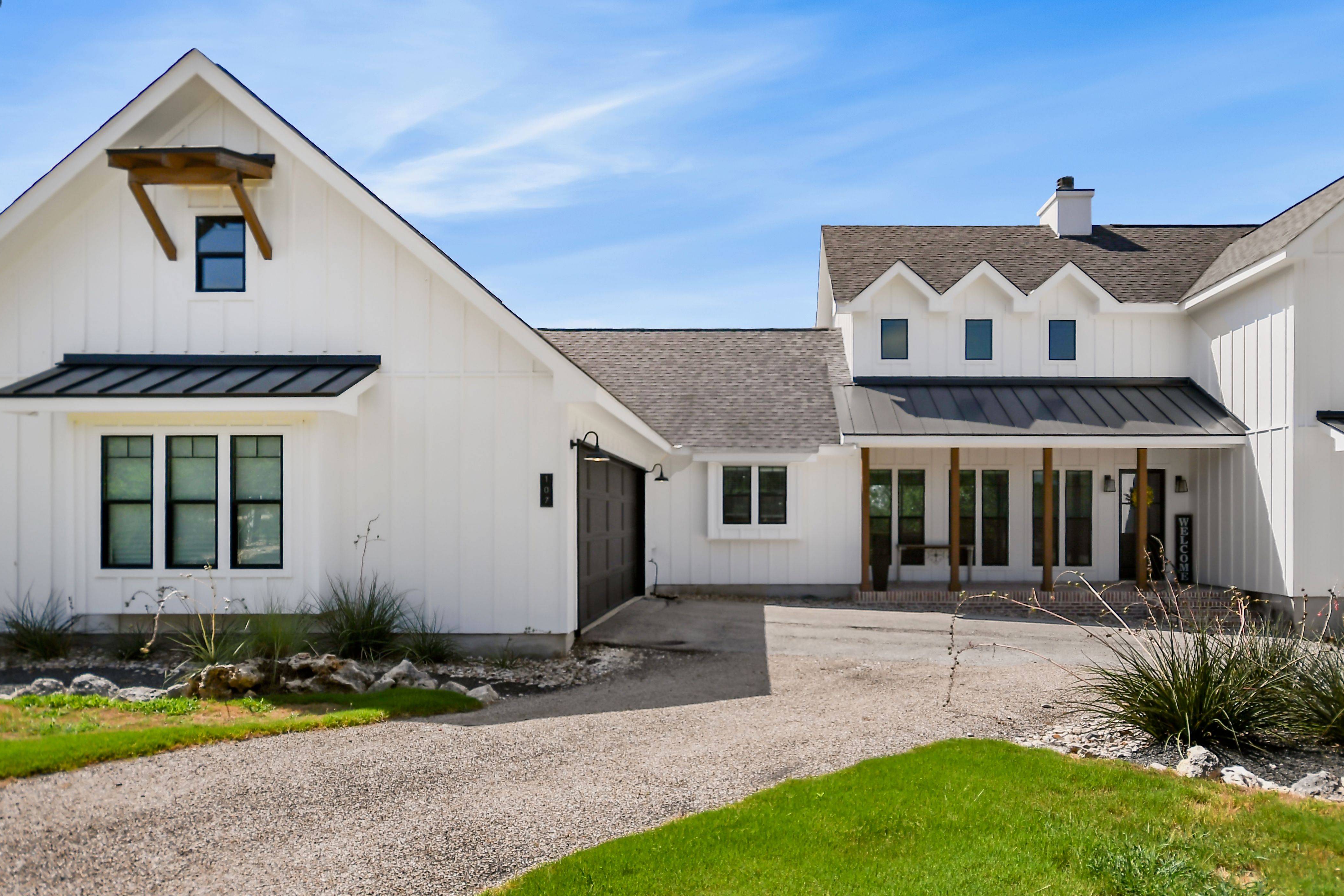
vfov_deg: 61.9
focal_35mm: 20
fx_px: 747
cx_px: 749
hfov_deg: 83.6
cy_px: 479
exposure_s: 1/1600
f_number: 5.6
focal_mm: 10
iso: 125
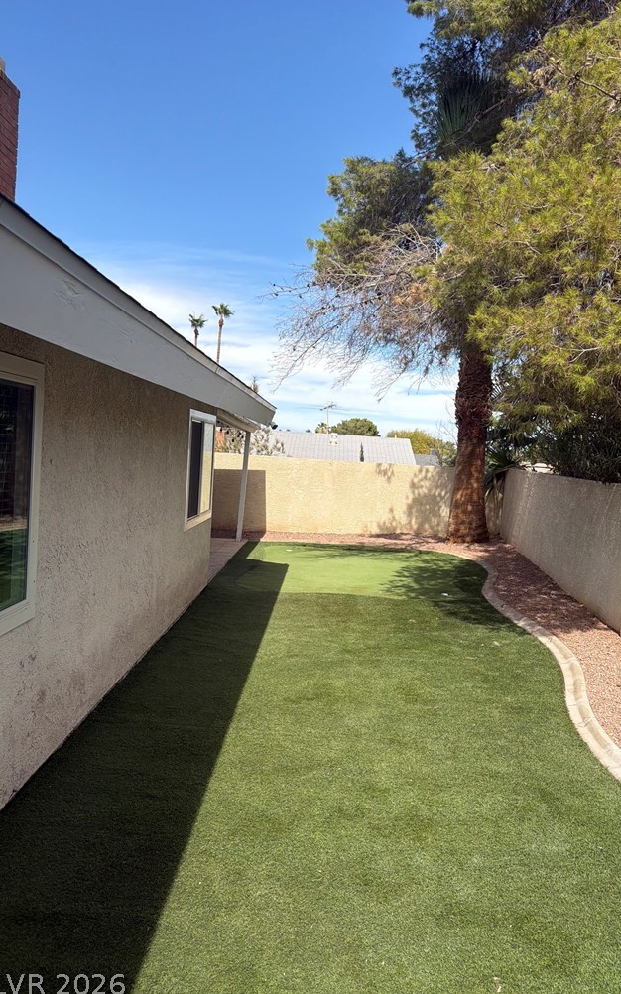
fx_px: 704
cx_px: 364
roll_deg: -4.7
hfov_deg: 47.4
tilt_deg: -5.0
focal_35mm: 26
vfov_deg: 70.4
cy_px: 500
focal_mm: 6.76
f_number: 1.78
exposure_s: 1/3584
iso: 80
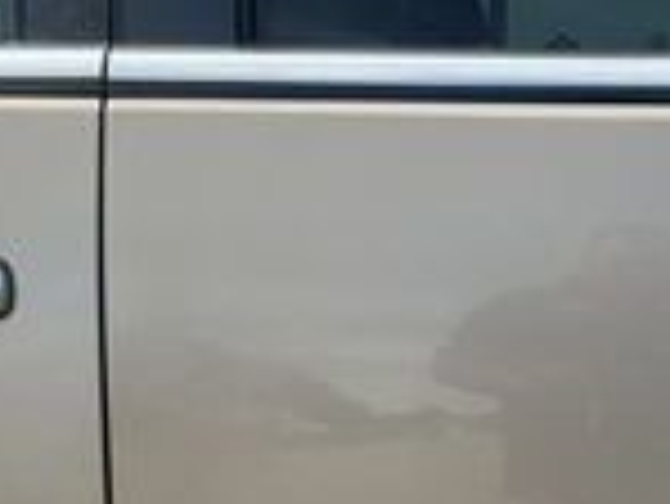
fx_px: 1453
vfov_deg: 18.9
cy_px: 554
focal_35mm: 75
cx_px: 652
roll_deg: -1.4
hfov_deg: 24.9
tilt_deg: -14.6
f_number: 1.8
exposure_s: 1/556
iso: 25
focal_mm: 3
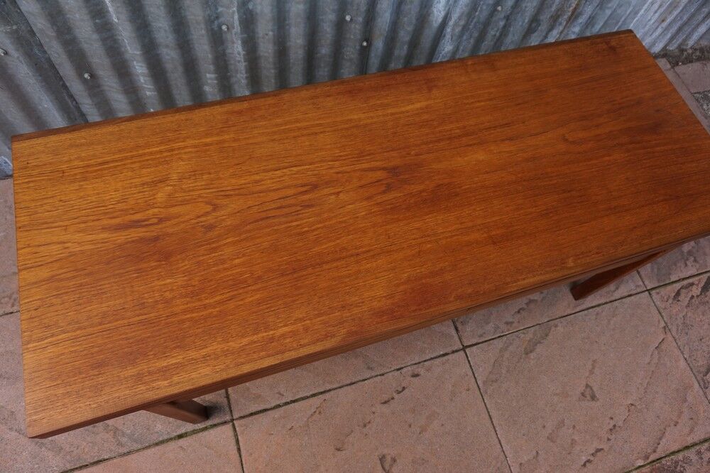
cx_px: 355
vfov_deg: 53.1
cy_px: 236
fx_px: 473
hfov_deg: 73.8
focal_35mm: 24
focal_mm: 16
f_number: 4
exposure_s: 1/160
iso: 125
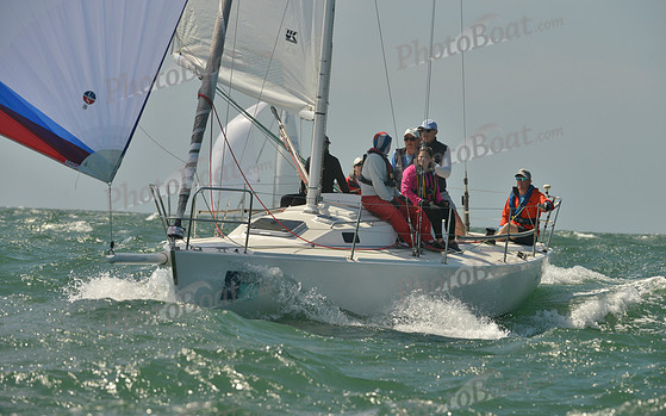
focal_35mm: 254
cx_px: 335
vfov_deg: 5.2
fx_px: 4609
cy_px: 227
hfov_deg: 8.3
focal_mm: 240
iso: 280
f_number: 9
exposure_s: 1/1250
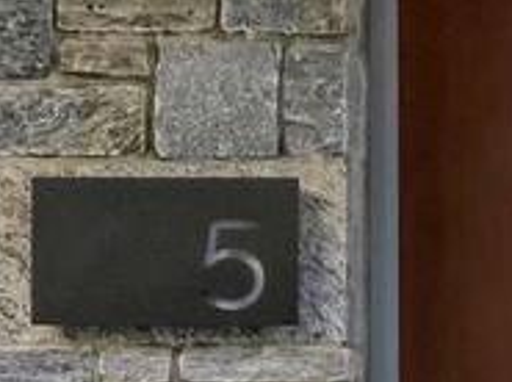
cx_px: 836
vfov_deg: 8.3
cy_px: 408
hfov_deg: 10.7
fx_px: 2598
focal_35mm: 176
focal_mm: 22
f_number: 7.1
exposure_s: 1/200
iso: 800
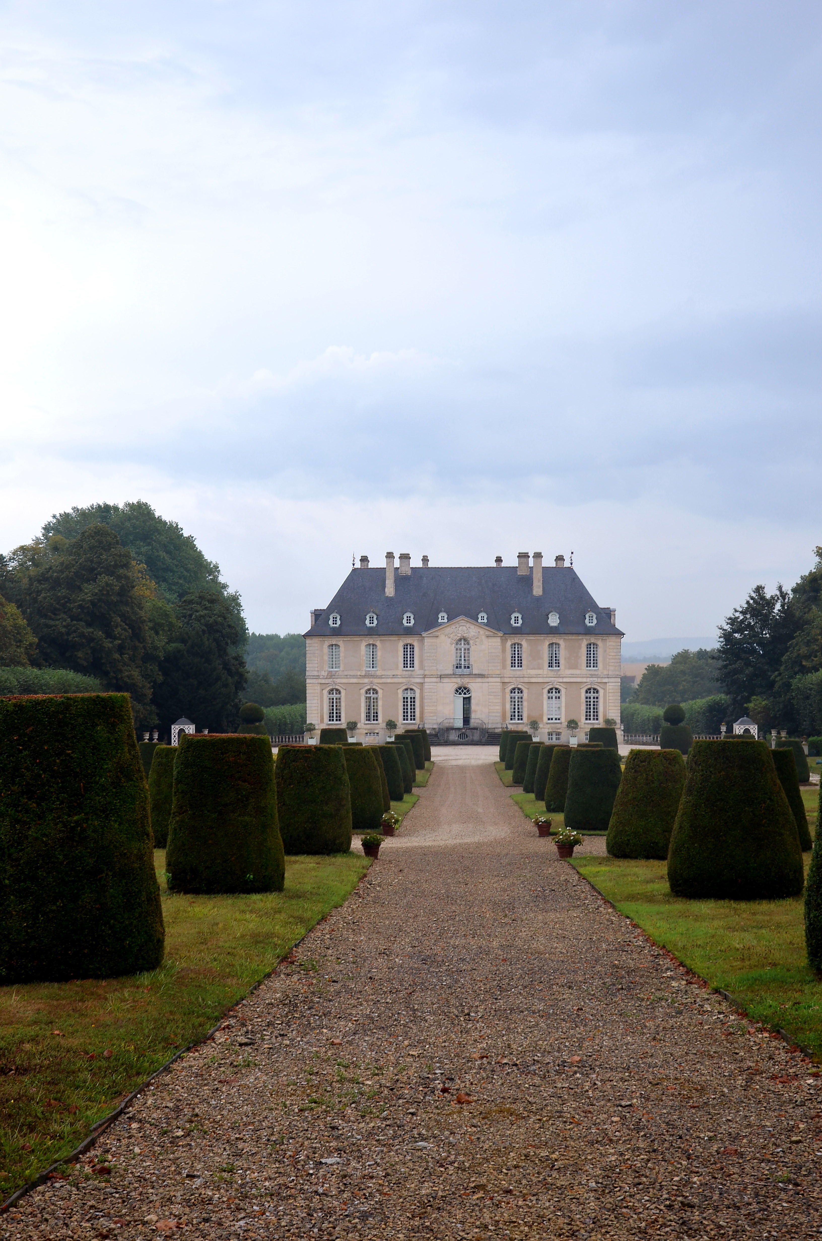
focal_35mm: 51
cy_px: 620
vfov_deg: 39.0
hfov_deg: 26.4
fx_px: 1755
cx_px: 411
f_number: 6.3
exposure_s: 1/160
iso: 200
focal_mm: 34
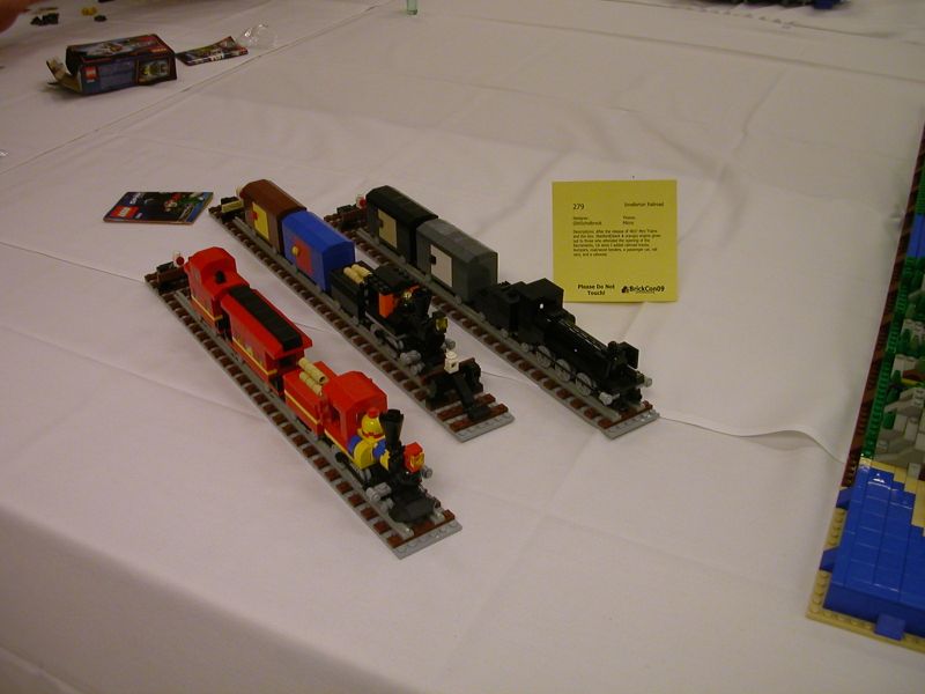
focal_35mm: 37
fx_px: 989
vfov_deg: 38.7
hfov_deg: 50.1
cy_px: 347
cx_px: 462
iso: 100
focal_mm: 5.6
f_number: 2.7
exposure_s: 1/61.1
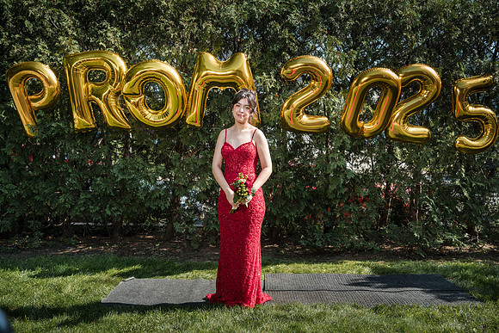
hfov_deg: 54.4
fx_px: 485
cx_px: 250
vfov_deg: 37.9
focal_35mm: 35
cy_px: 166
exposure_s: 1/250
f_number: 5
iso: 200
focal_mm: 35
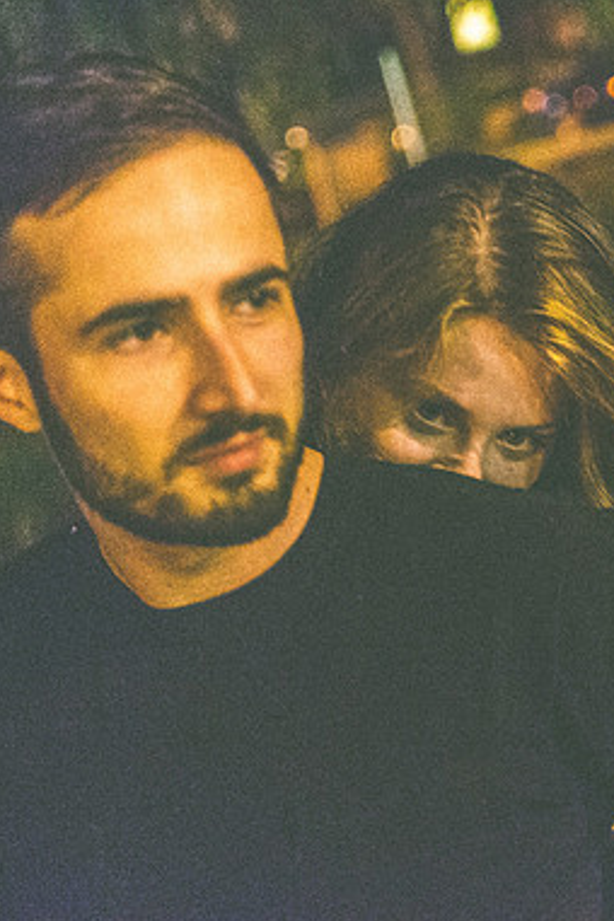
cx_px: 674
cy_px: 460
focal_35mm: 80
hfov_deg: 16.5
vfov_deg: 25.4
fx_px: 2047
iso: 3200
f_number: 1.8
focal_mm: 35
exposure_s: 1/30
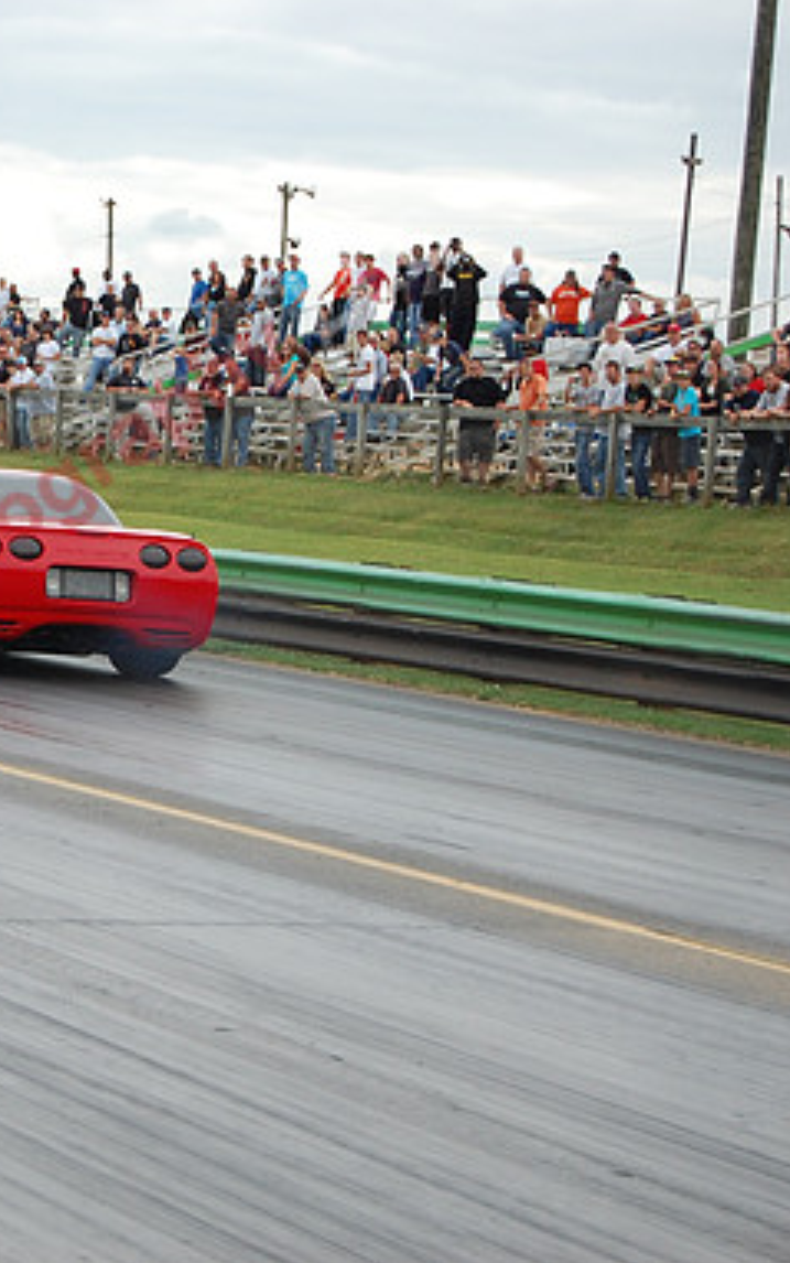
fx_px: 3993
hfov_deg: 11.1
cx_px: -122
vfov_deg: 18.0
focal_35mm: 116
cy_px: 628
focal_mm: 50
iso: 400
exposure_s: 1/800
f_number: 5.6
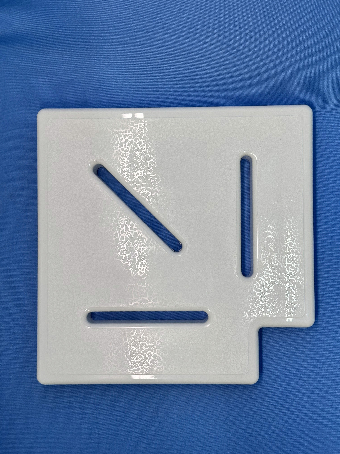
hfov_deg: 30.3
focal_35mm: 48
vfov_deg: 39.7
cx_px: 170
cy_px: 227
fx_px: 629
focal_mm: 6.86
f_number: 1.78
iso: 64
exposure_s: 1/318
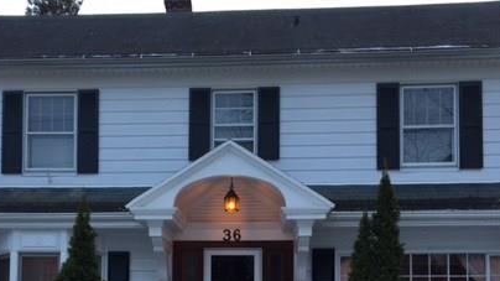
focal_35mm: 50
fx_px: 663
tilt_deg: +2.3
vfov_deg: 22.8
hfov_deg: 41.2
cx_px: 202
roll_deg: -1.3
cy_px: 296
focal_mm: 4.15
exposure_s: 1/30
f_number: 2.2
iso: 32
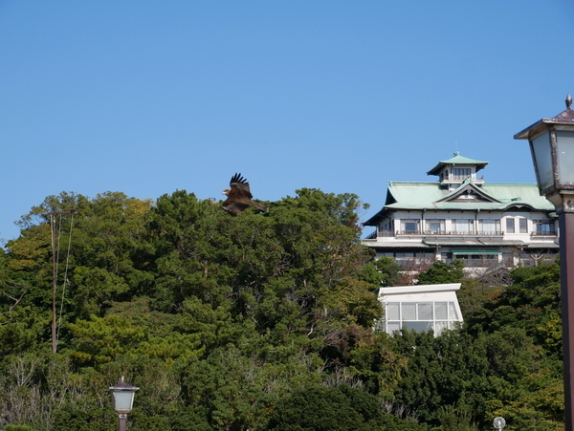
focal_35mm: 120
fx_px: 1991
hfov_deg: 16.4
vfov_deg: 12.4
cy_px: 216
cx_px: 287
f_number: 9
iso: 200
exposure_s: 1/500
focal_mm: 60
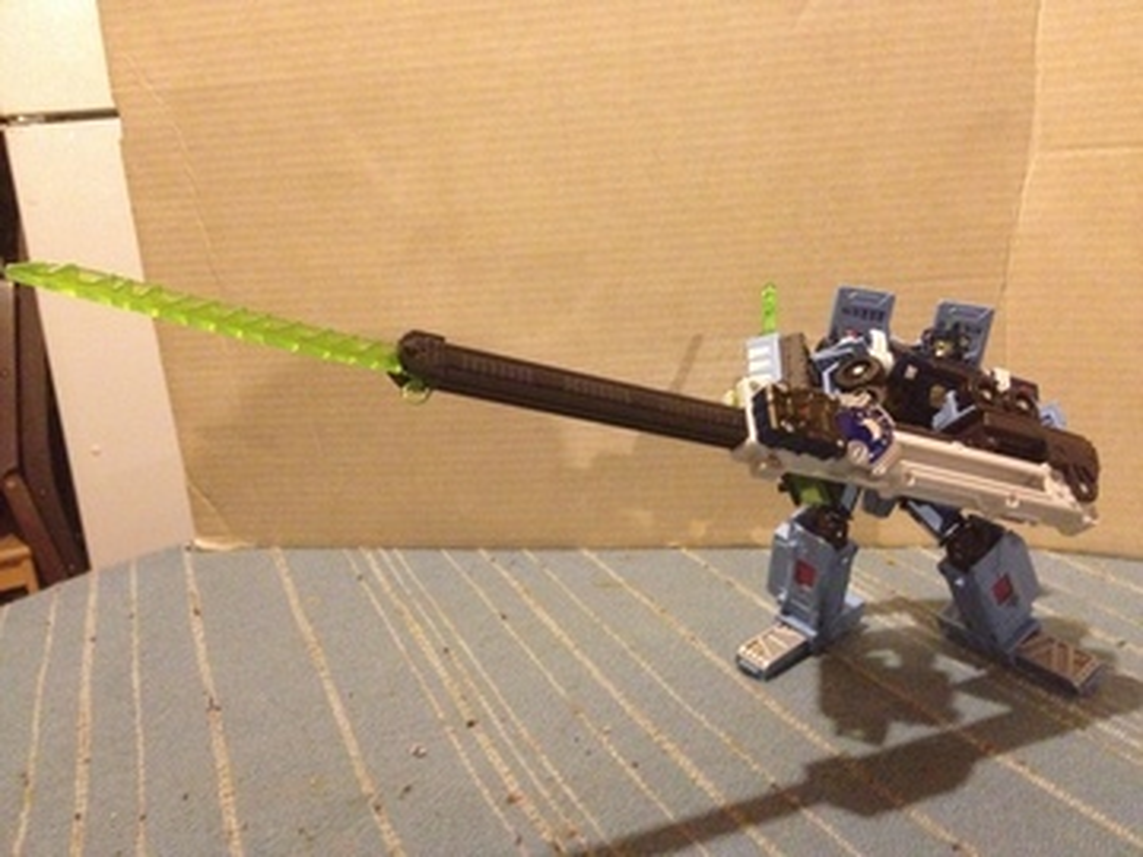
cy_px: 428
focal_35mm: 35
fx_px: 1156
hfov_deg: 52.6
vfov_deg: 40.7
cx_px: 572
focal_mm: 4.28
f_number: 2.4
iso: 640
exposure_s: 1/15
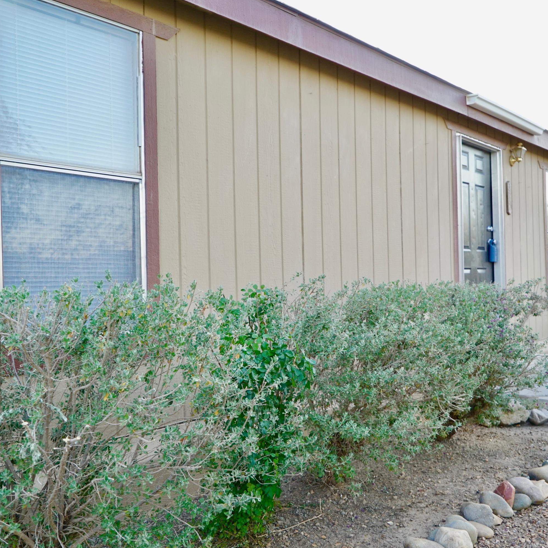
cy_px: 274
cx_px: 329
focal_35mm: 36
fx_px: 645
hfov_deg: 45.8
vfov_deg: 46.0
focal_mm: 28
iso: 640
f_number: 4
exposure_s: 1/160
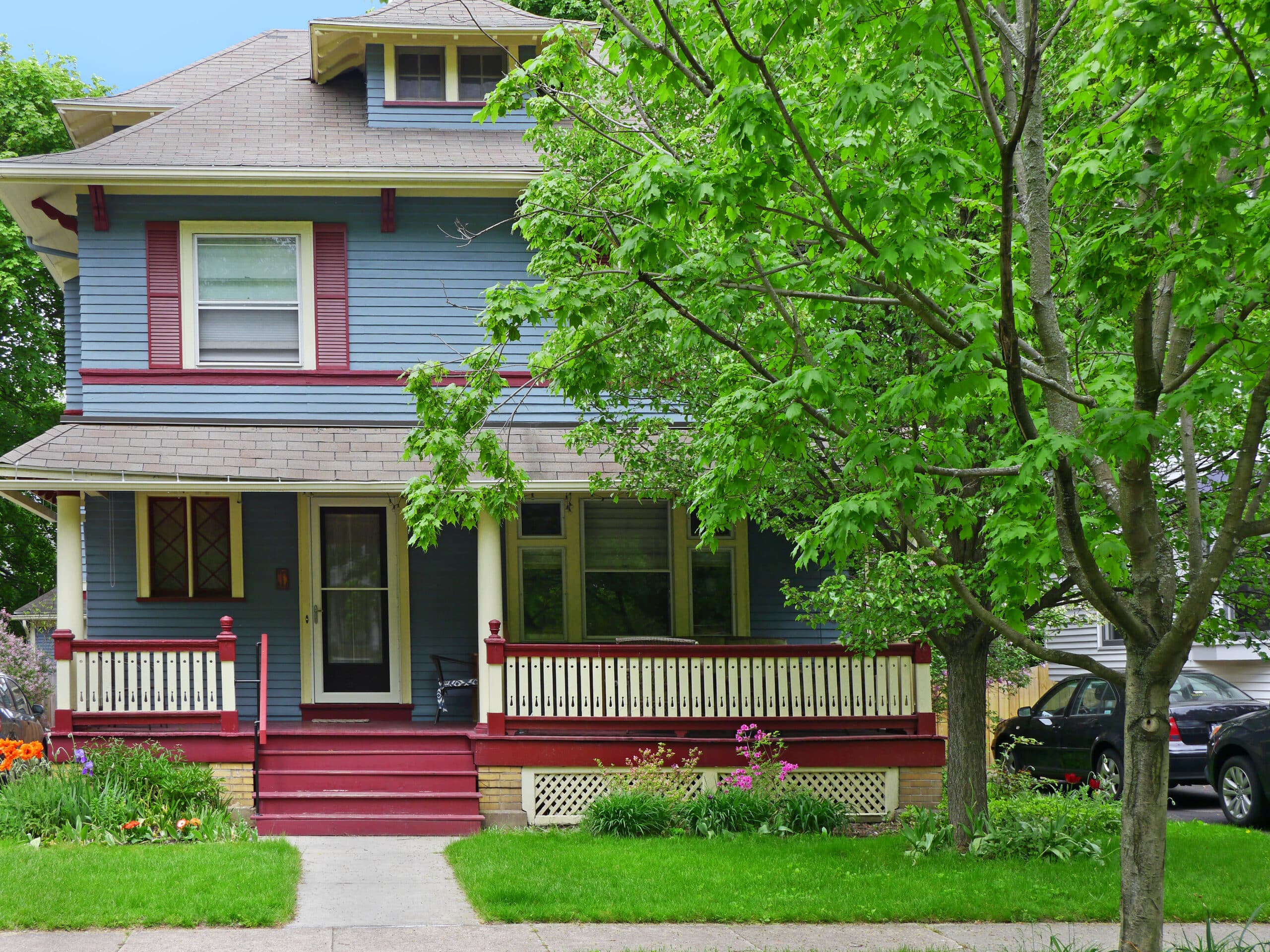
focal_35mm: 44
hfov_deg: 42.9
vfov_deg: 32.9
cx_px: 635
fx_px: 1614
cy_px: 476
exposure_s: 1/100
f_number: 7.1
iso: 160
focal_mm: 22
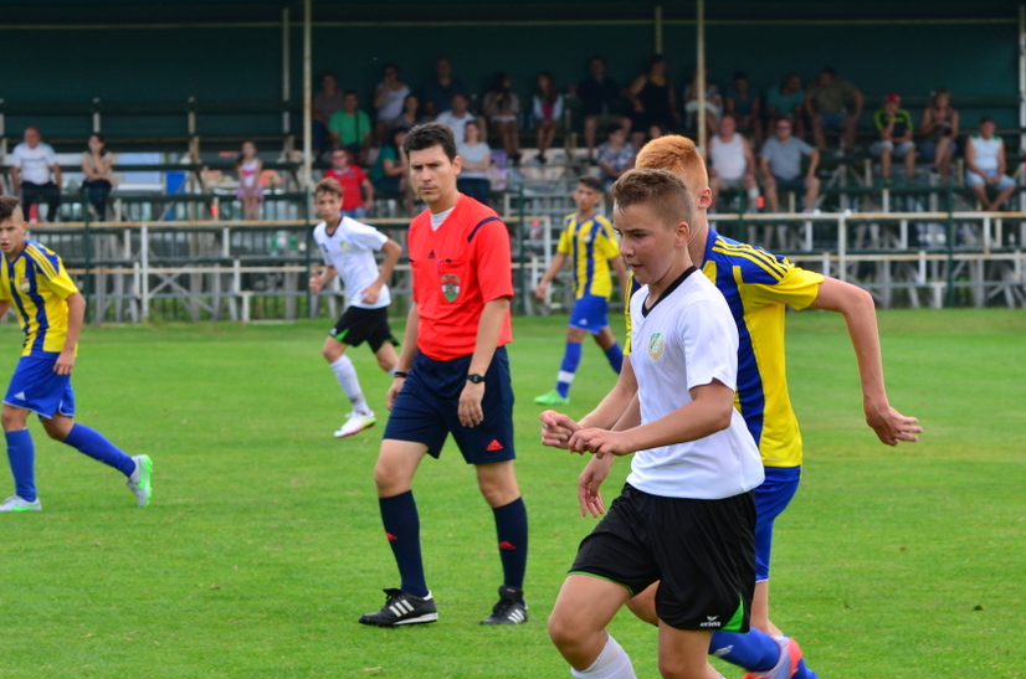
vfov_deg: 6.3
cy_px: 482
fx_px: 6200
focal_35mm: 218
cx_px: 686
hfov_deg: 9.5
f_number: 5.6
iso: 250
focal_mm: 100
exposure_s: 1/500
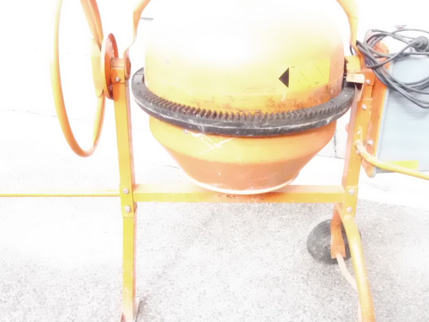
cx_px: 223
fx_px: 483
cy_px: 151
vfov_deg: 36.8
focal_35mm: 39
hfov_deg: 47.8
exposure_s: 1/2000
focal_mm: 5.4
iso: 3200
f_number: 4.5
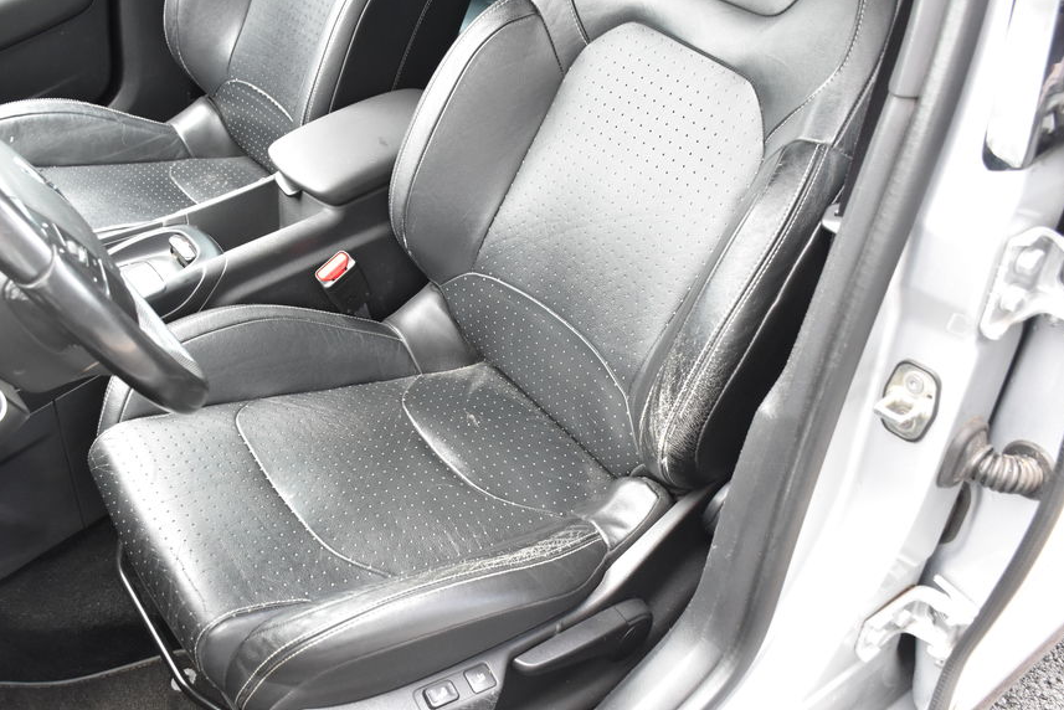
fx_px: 1035
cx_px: 452
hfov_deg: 54.2
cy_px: 389
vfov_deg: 37.8
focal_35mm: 35
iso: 1400
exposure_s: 1/60
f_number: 5
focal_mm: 20
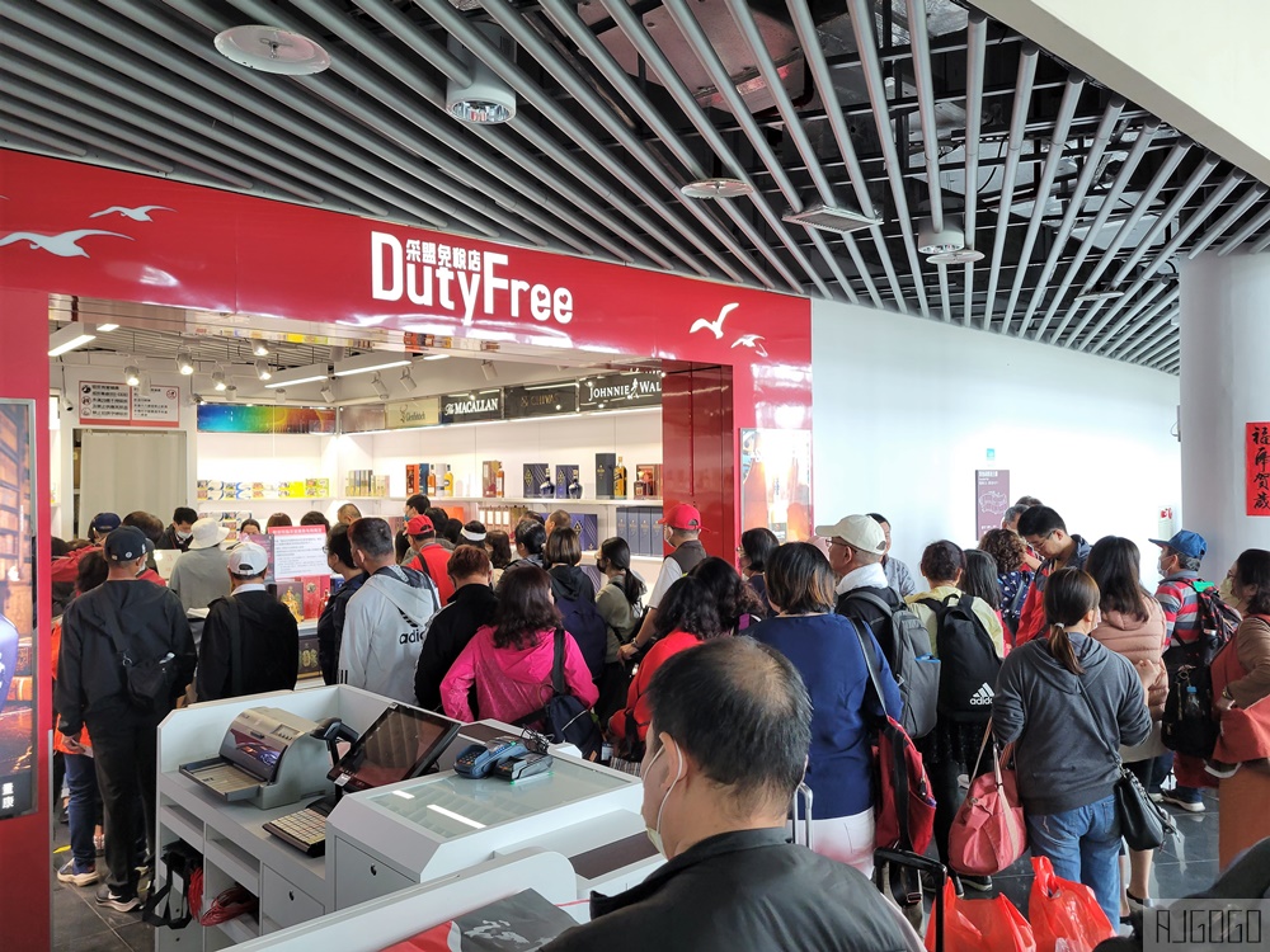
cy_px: 476
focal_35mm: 26
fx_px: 954
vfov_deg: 53.1
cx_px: 635
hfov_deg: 67.3
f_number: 1.8
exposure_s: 1/120
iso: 125
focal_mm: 5.4
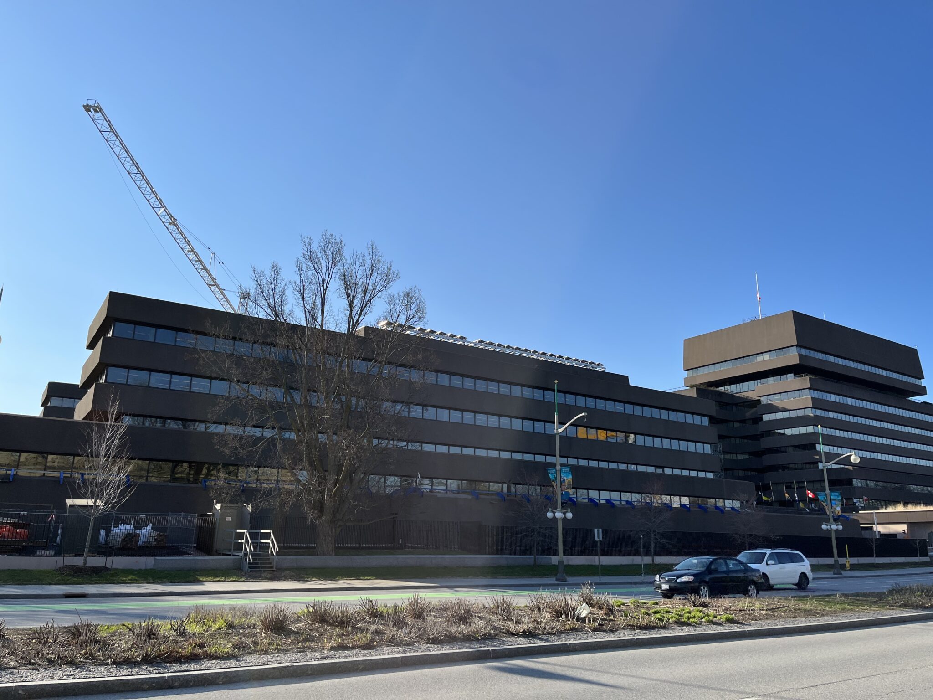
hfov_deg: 67.3
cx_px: 466
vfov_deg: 53.1
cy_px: 350
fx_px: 701
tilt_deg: +16.7
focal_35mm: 26
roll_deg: -1.5
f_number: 1.6
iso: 50
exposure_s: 1/3413
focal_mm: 5.1
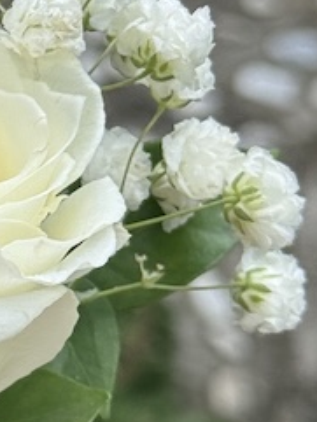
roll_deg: -4.6
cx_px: -261
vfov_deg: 9.6
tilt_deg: -41.2
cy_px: 26
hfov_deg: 7.1
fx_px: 2489
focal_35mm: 204
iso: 64
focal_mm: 6.76
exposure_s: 1/876
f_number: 1.78
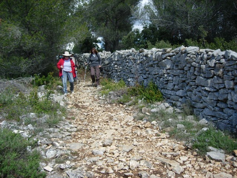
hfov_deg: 49.0
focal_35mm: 38
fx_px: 260
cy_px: 89
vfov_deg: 37.7
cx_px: 118
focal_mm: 7.8
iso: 64
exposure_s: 1/813
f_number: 2.8
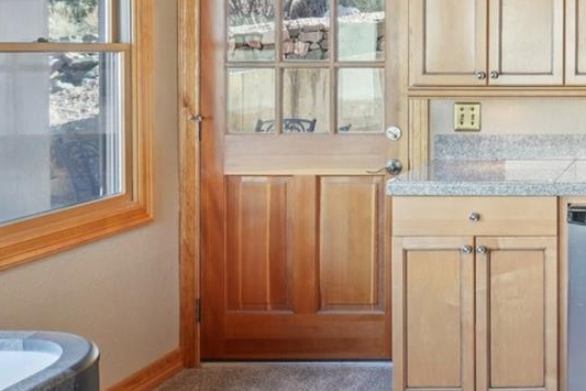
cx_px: 728
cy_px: 56
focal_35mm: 54
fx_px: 879
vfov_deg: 24.5
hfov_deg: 30.5
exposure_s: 1/13
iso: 400
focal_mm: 12
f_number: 8
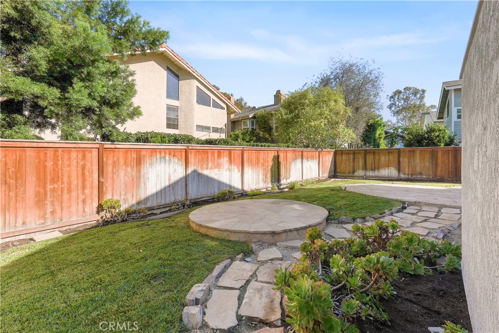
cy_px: 166
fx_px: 222
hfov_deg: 96.7
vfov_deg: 73.8
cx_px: 250
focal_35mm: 16
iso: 160
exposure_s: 1/15
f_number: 14
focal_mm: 16
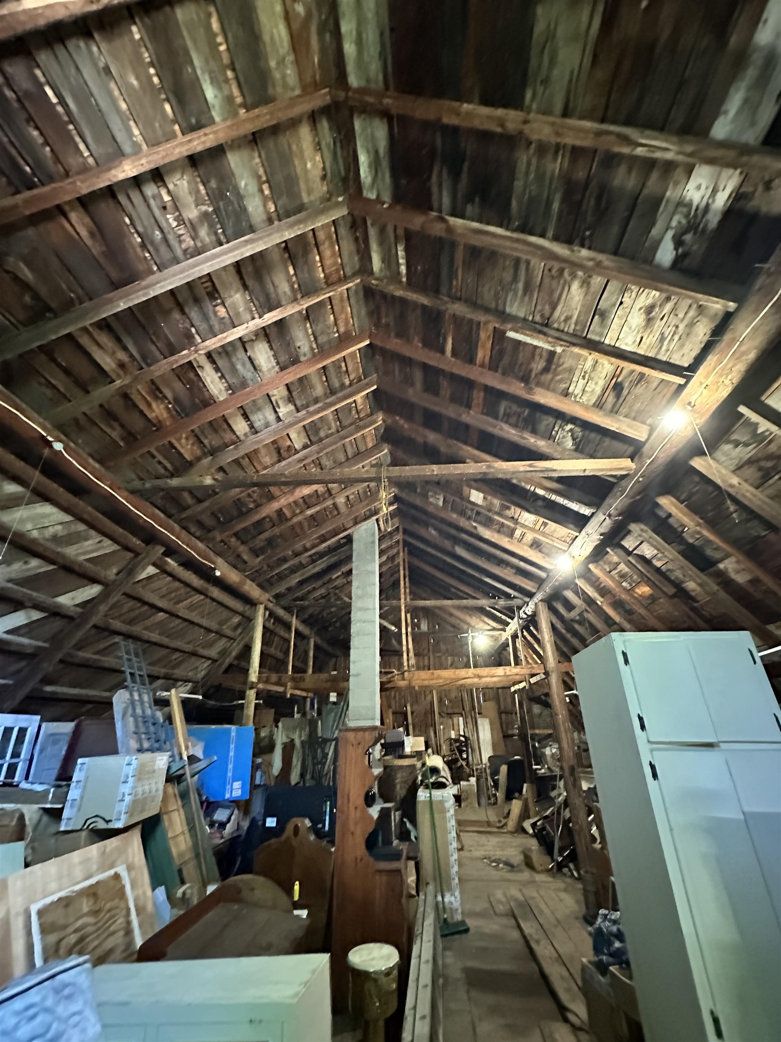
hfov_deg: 85.7
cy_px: 521
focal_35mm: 14
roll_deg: -0.2
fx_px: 421
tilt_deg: +27.5
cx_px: 390
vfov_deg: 102.1
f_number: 2.2
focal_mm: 2.22
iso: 1600
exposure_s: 1/30
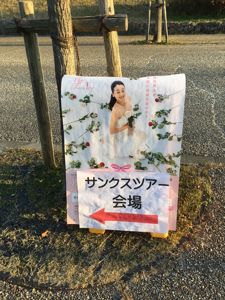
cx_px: 112
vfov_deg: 61.7
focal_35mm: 29
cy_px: 150
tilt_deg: -27.7
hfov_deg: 48.2
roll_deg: +4.1
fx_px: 251
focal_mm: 4.15
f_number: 2.2
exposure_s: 1/345
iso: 25
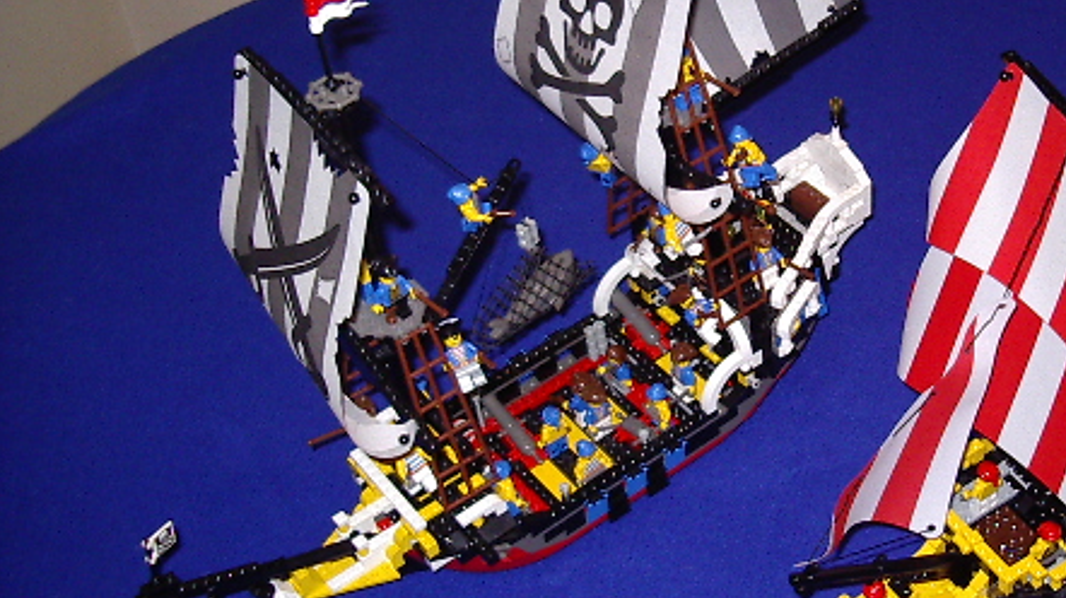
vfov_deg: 20.0
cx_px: 767
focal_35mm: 60
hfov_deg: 34.4
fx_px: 1695
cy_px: 239
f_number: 2.6
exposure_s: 1/60
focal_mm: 5.8
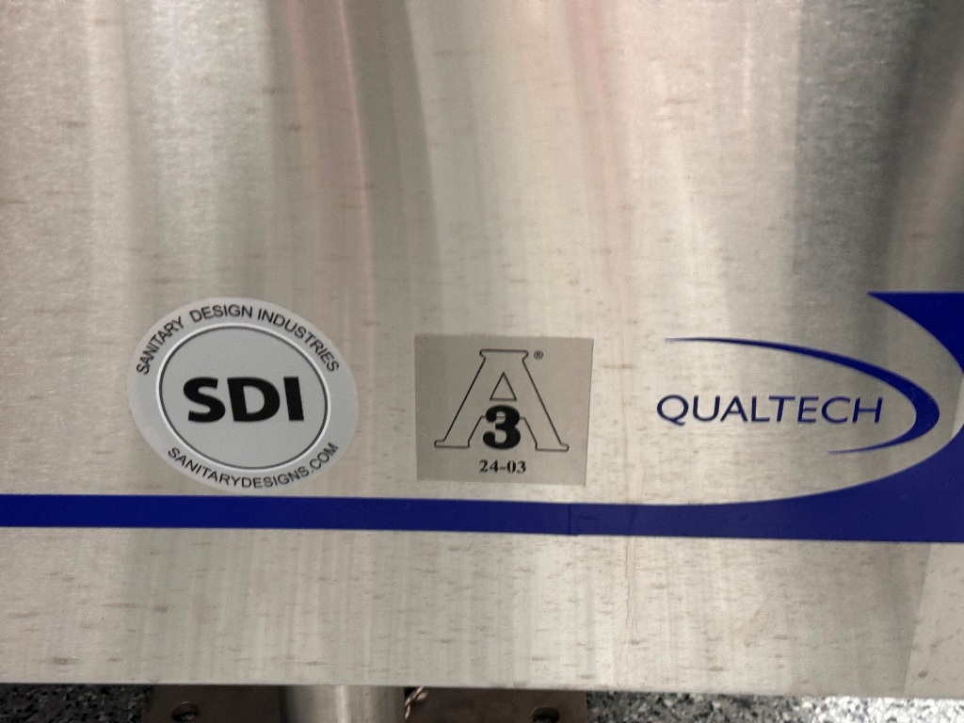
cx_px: 482
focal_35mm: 48
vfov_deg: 30.3
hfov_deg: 39.7
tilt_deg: -28.6
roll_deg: +0.8
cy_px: 362
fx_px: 1337
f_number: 1.78
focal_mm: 6.76
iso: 125
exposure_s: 1/60
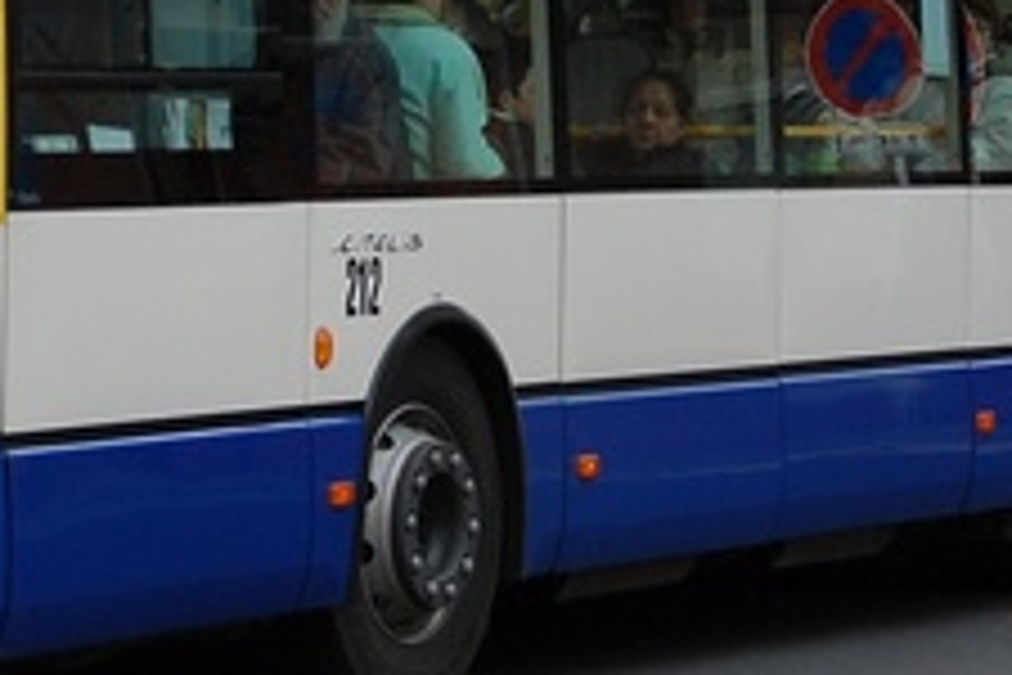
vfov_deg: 5.7
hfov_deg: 8.6
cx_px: 265
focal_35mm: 240
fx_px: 6746
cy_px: -140
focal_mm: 40
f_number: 4.8
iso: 400
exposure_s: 1/640
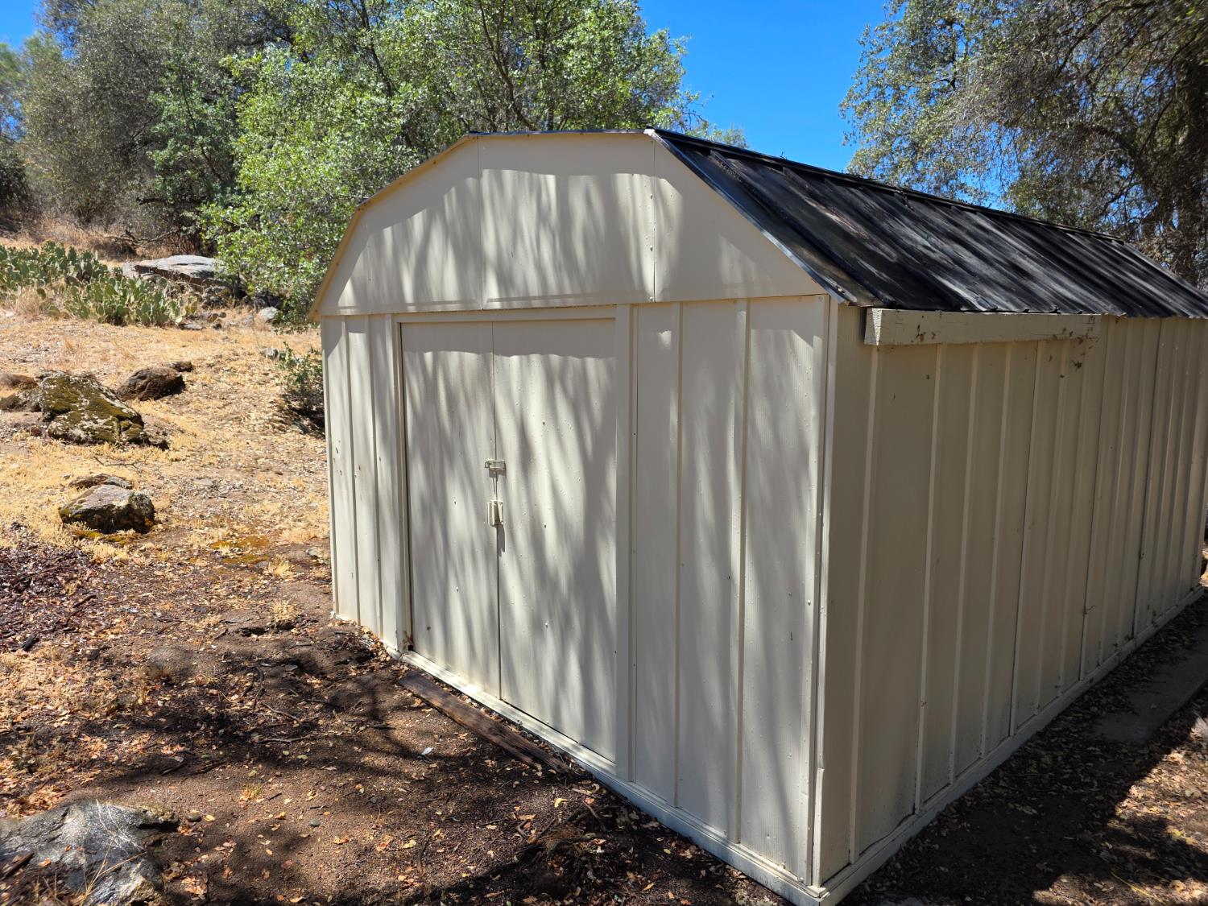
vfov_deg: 58.9
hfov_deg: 73.9
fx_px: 803
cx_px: 604
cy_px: 453
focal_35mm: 23
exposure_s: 1/2671
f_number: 1.7
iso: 80
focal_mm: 6.3
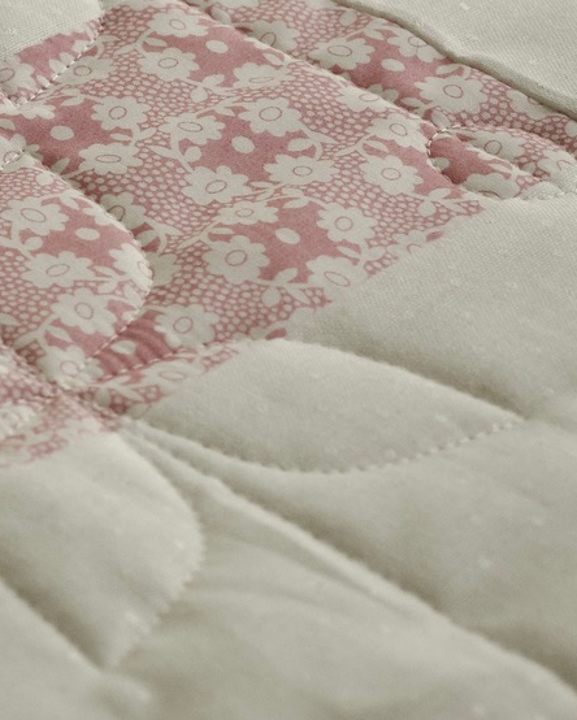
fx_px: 3368
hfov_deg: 8.7
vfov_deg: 12.0
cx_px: -912
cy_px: -32
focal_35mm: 158
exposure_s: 1/100
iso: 400
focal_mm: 27
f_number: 5.6
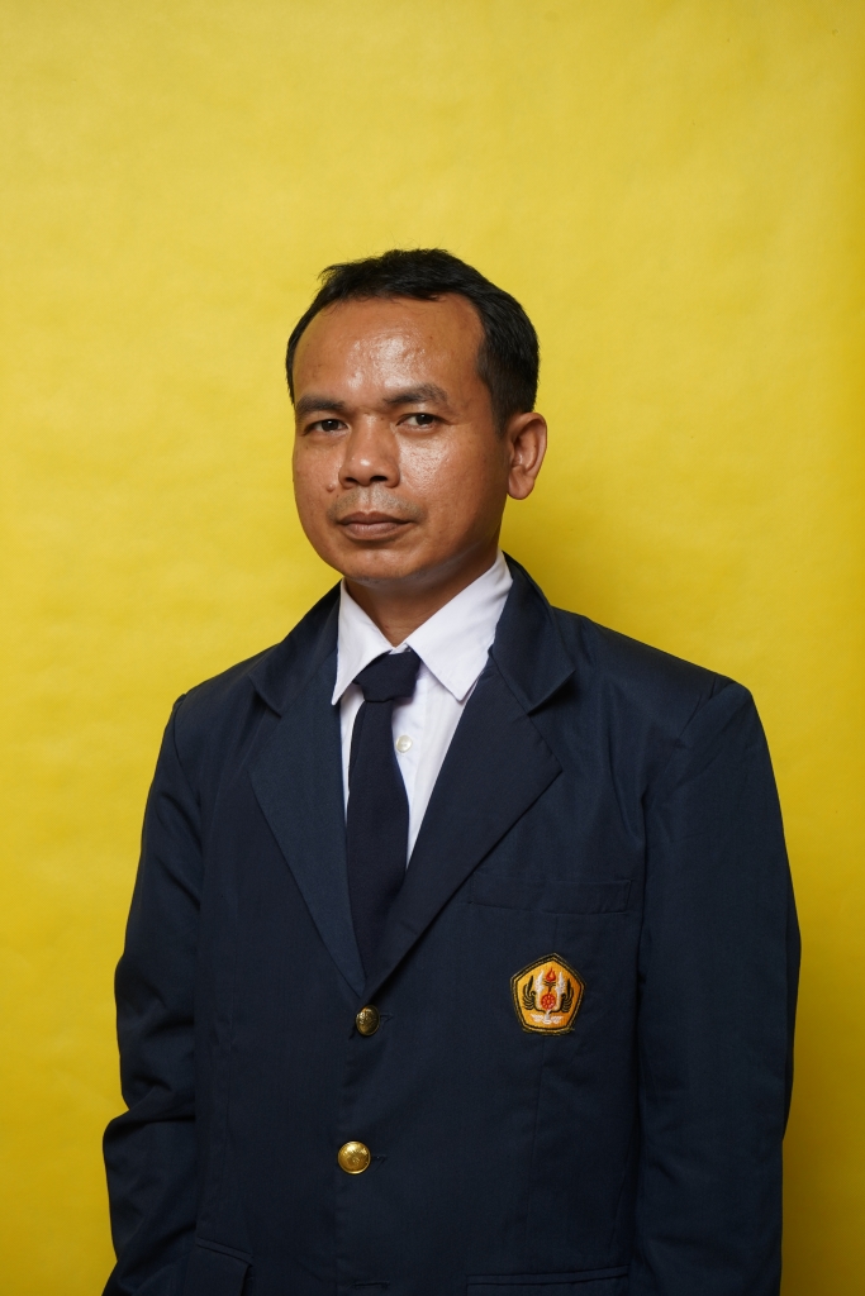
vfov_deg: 28.8
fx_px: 2522
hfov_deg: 19.5
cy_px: 648
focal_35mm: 70
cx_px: 432
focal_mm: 70
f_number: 7.1
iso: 500
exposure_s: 1/200
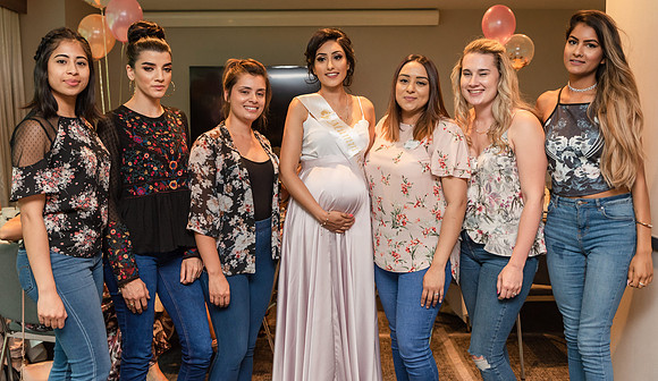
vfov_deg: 32.7
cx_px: 329
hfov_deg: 53.8
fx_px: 648
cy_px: 173
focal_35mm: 37
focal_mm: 35
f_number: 4
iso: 2000
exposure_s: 1/160
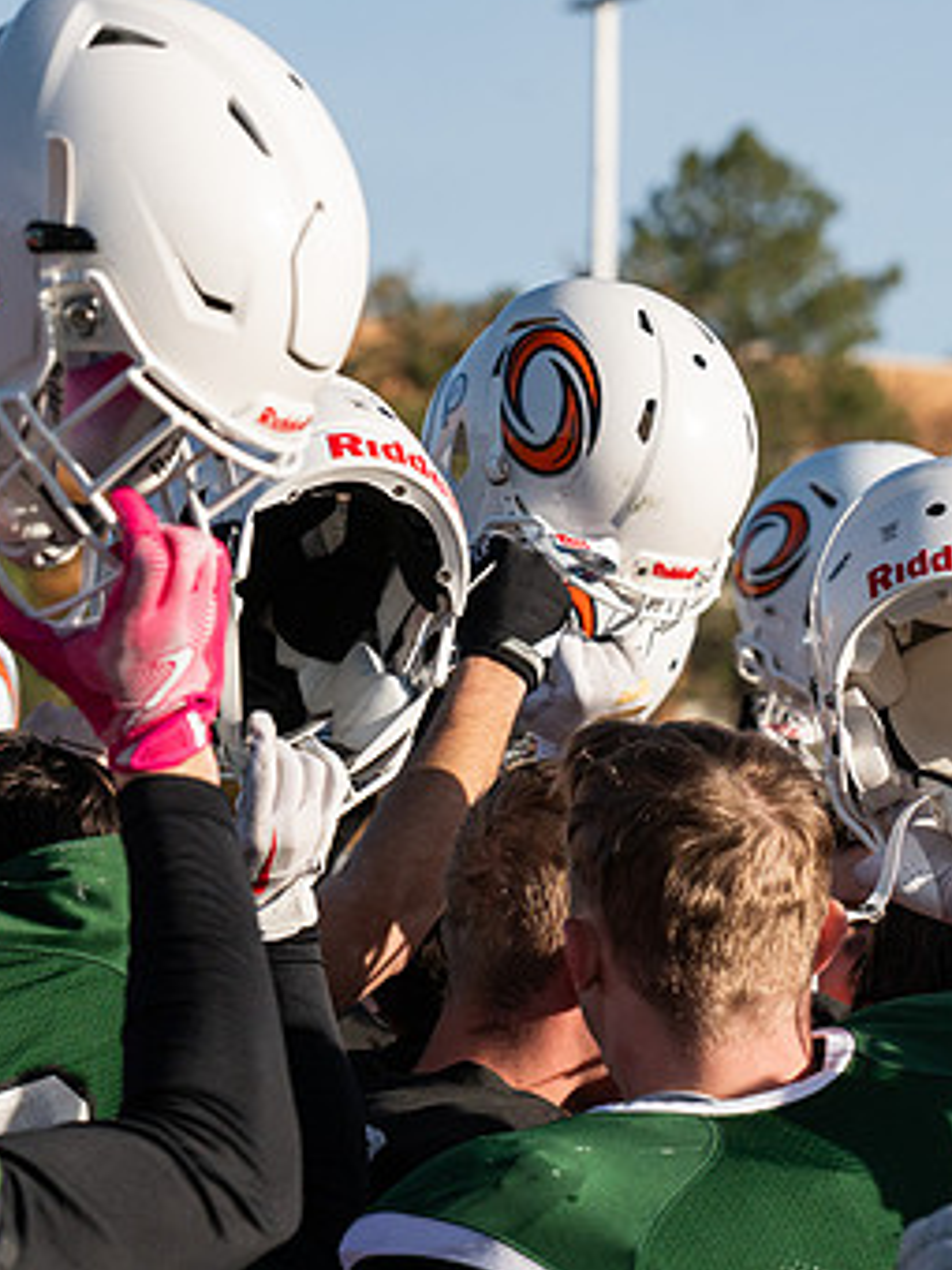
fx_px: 7334
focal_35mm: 200
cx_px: 851
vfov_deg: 9.9
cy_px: 620
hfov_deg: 7.4
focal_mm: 122
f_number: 6.3
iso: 640
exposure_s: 1/3200
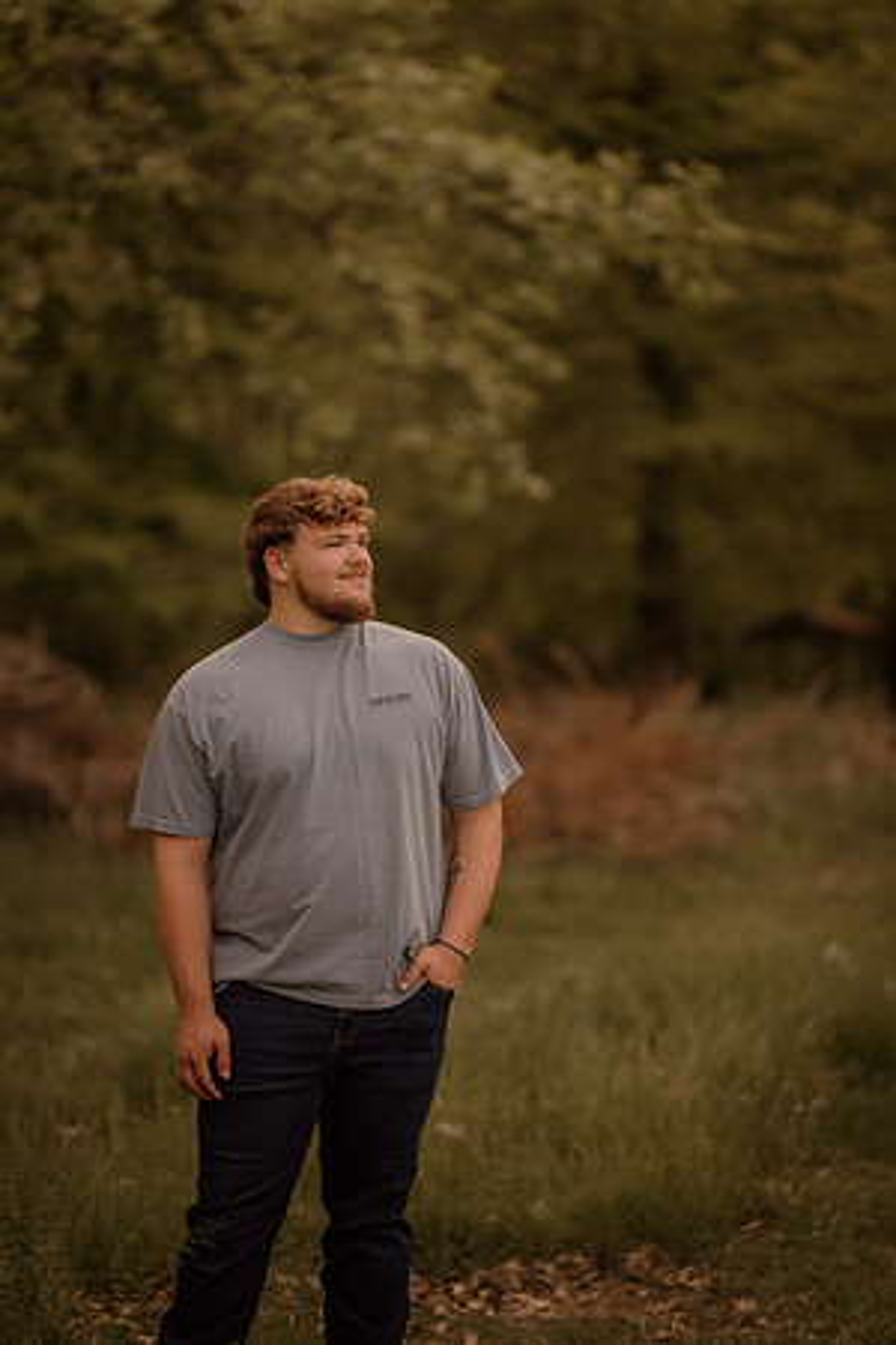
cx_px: 448
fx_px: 3173
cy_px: 672
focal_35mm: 85
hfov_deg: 16.1
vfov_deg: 23.9
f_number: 1.6
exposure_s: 1/320
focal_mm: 85
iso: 125
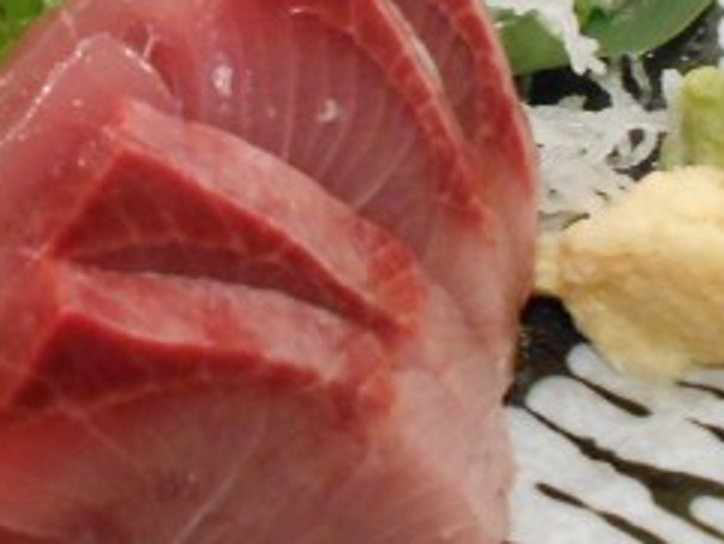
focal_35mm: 69
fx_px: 1444
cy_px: -51
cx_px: 78
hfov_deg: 27.2
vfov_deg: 20.4
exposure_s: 1/8
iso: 640
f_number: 3.2
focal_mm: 4.6
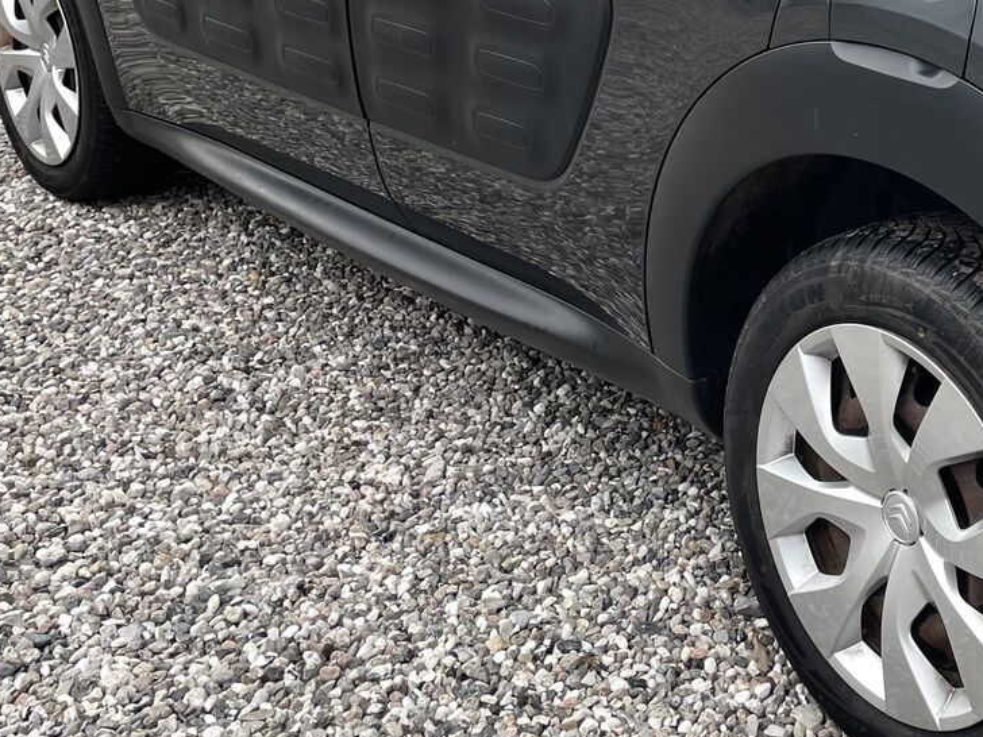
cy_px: 32
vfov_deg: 23.2
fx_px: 1732
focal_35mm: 61
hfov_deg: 29.4
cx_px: 1005
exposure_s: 1/226
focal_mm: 4.2
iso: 32
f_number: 1.6
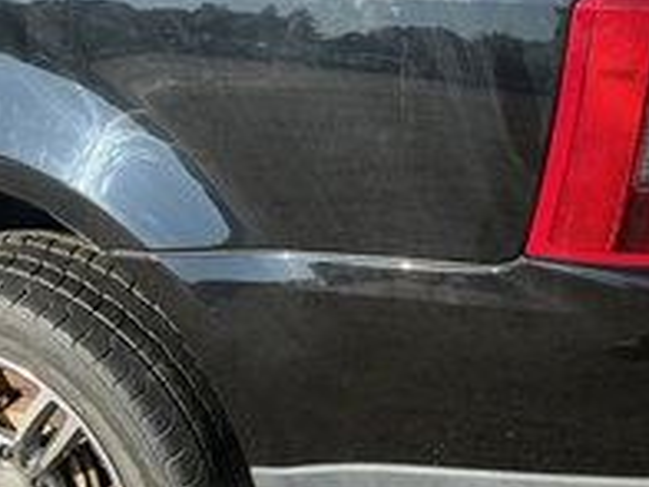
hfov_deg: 33.8
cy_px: 222
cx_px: 311
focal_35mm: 57
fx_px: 1069
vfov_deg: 25.6
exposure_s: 1/568
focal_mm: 3
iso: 25
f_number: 1.8
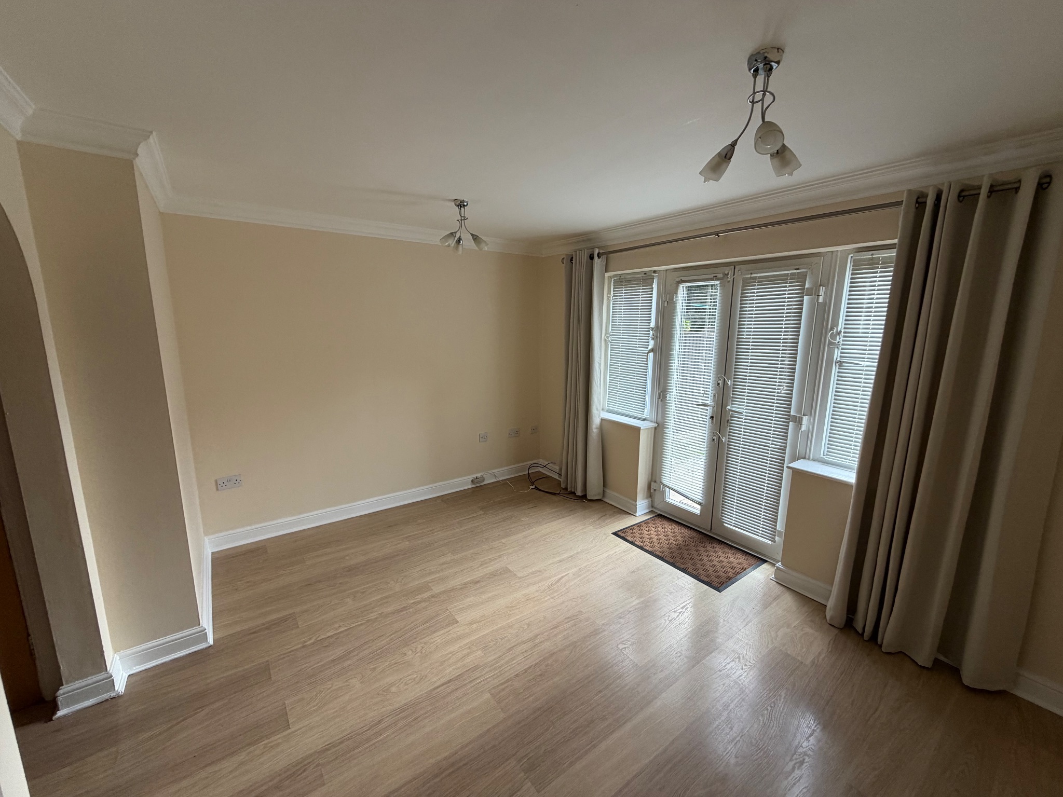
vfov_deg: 85.7
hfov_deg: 102.1
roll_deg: -0.4
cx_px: 532
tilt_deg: -10.2
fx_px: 430
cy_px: 398
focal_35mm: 14
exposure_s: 1/121
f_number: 2.2
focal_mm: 2.22
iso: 160
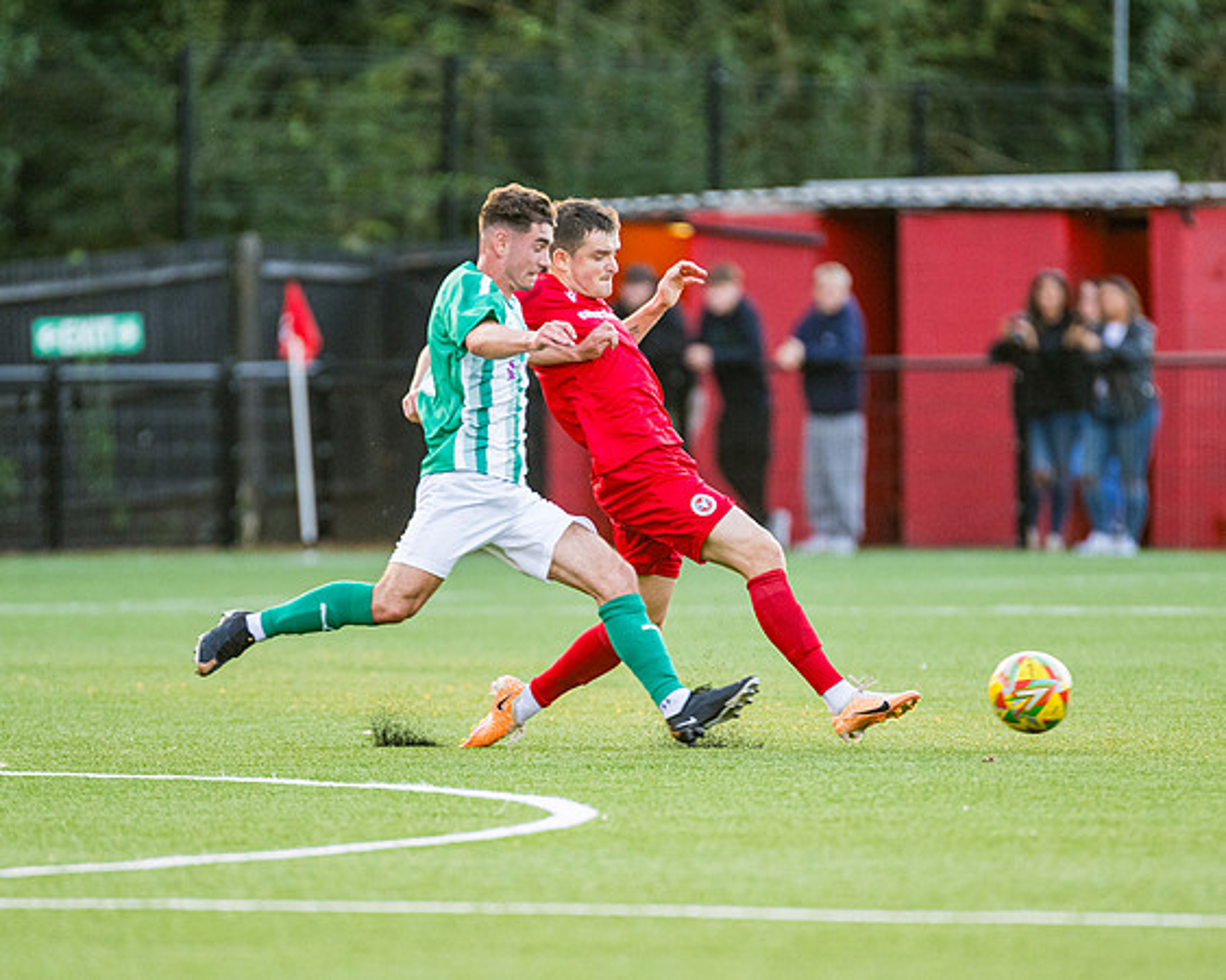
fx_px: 18698
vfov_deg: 3.0
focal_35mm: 515
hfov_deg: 3.8
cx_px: 618
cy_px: 500
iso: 1250
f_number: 2.8
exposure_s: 1/640
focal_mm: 300
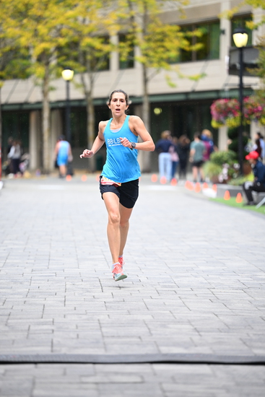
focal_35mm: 165
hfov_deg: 8.3
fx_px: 1821
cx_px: 132
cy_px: 198
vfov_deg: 12.4
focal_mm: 165
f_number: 2.8
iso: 1250
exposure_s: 1/1600
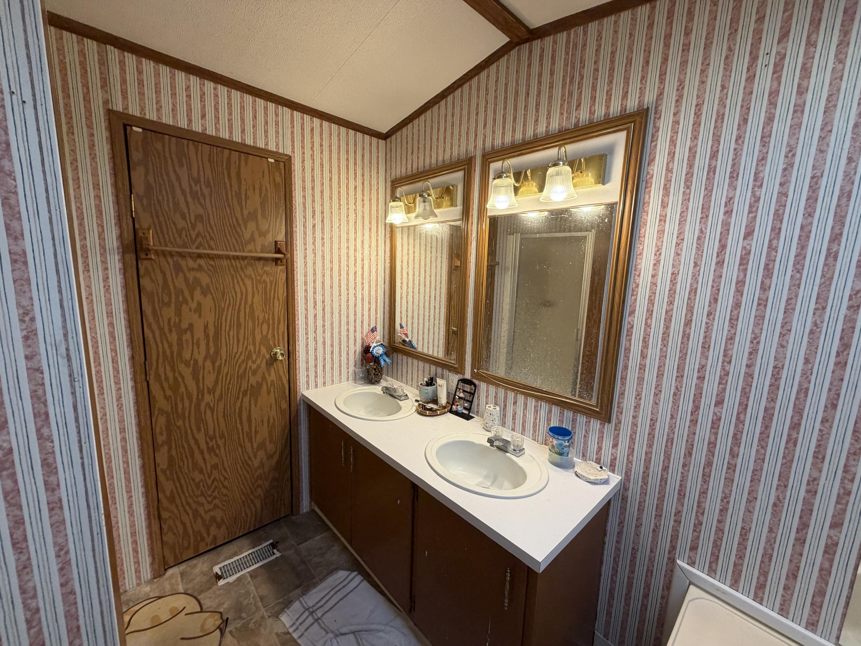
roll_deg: -2.4
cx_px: 430
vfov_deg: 85.7
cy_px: 323
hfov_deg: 102.1
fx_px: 348
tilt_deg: -7.9
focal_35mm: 14
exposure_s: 1/120
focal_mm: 2.22
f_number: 2.2
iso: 250
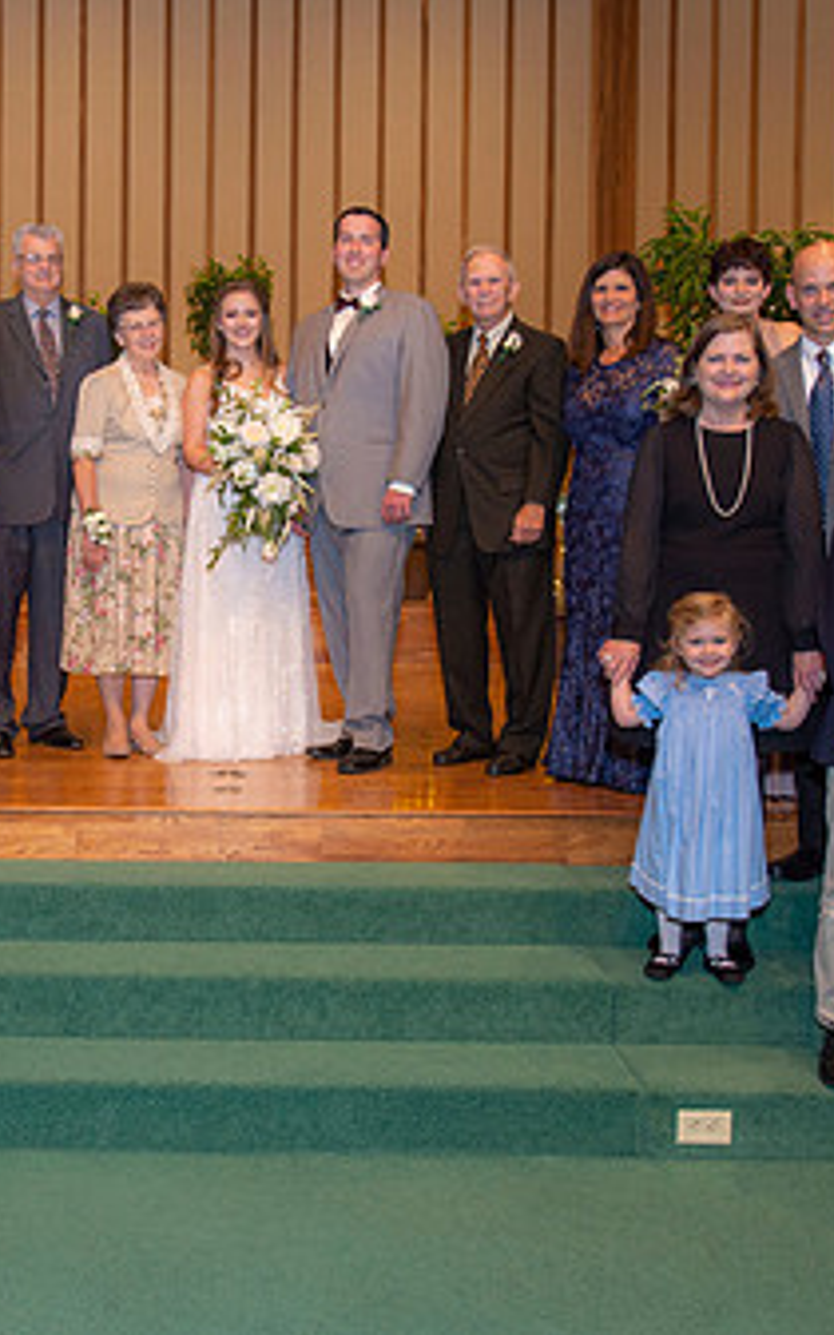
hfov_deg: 28.2
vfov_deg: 44.3
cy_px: 604
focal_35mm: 45
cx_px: 206
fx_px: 1637
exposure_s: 1/160
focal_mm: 24
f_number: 3.5
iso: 800
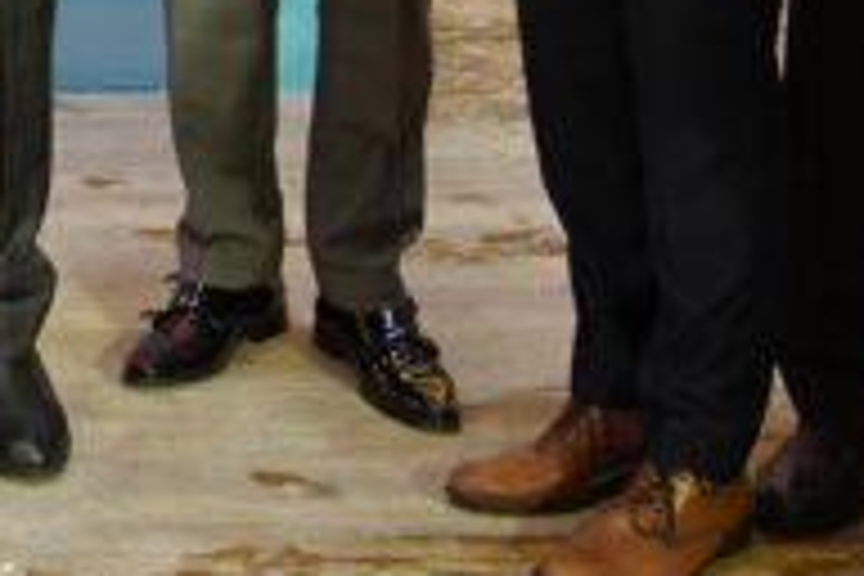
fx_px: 3072
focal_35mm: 128
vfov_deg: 9.7
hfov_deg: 14.3
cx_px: -652
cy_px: -686
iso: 1250
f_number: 2.8
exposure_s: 1/200
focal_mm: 24
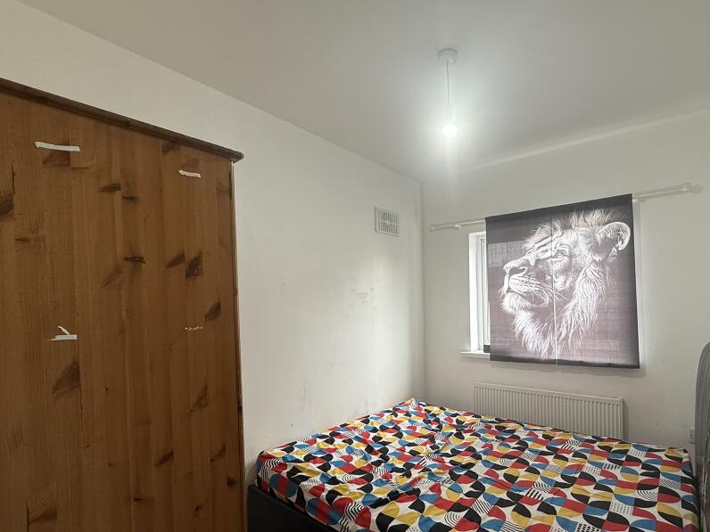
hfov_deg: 86.6
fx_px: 369
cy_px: 306
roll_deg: +1.2
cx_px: 428
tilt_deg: -0.9
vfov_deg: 71.2
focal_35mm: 18
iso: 100
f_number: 2.2
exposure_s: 1/100
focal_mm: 2.22
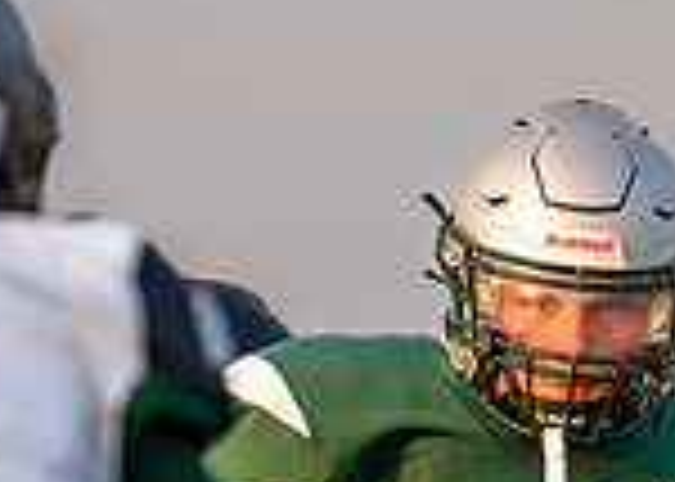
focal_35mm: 1491
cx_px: 622
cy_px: 938
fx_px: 28570
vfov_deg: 1.0
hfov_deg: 1.4
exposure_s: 1/1600
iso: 400
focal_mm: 200
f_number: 2.8
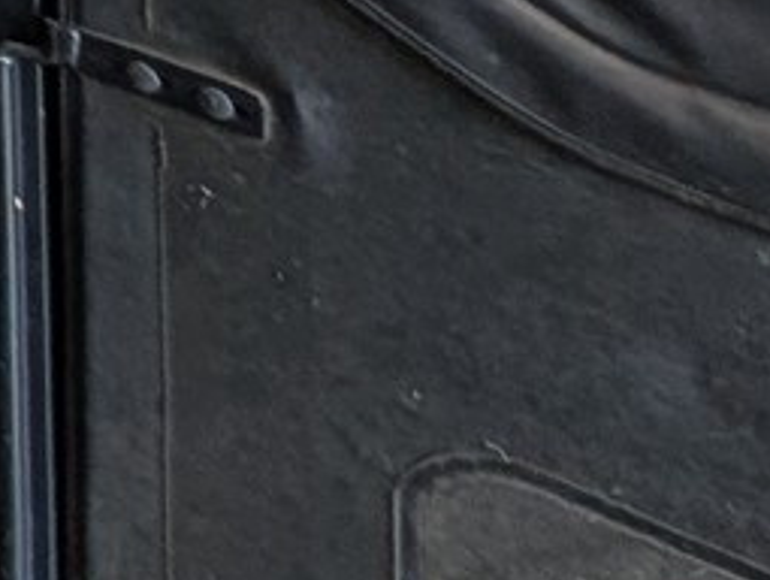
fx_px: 2005
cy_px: -1214
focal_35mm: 90
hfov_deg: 8.9
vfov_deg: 10.6
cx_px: -2053
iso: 43
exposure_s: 1/120
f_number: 1.95
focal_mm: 2.23
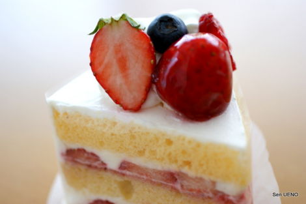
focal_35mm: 75
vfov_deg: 18.2
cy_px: 102
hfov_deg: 27.0
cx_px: 153
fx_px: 637
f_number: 3.5
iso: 320
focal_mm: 50
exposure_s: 1/80
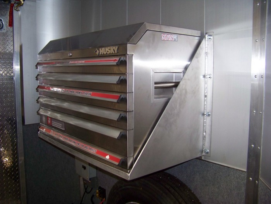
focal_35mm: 36
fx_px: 282
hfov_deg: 51.4
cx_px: 136
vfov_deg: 39.7
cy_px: 102
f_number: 2.8
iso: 200
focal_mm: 5.85
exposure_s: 1/30
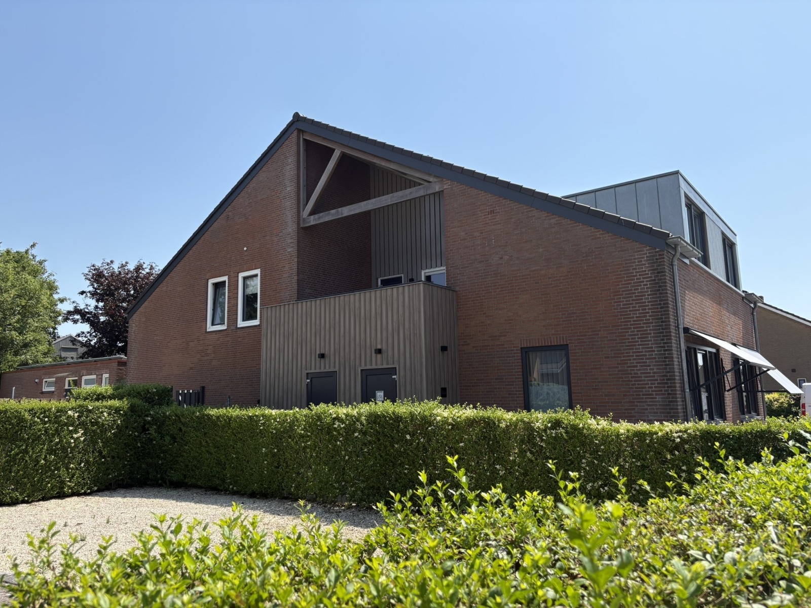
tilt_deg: +9.6
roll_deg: +2.0
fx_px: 609
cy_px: 304
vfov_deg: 53.1
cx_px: 406
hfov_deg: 67.3
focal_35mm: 26
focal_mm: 5.96
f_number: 1.6
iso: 50
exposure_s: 1/3125
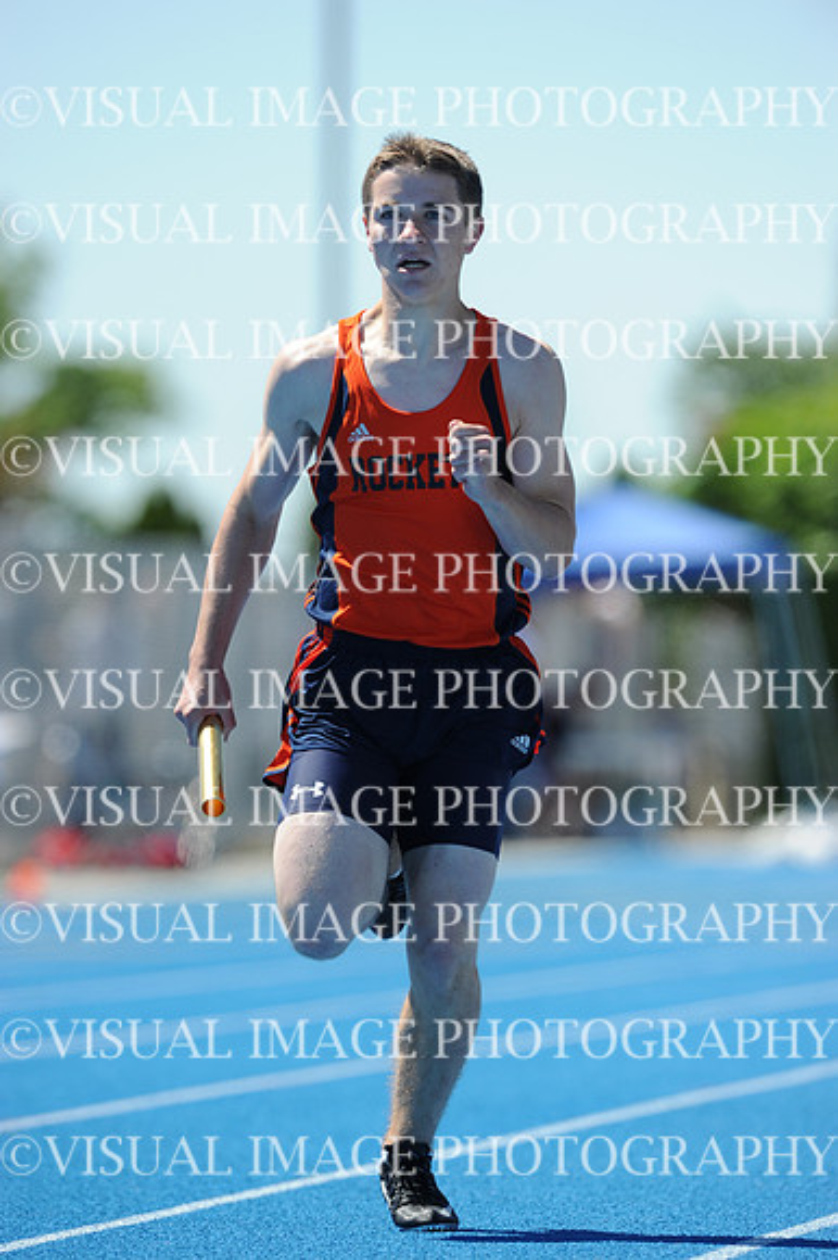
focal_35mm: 400
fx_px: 13982
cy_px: 630
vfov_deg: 5.2
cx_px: 419
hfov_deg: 3.4
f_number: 5.6
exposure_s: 1/1600
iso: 320
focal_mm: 400
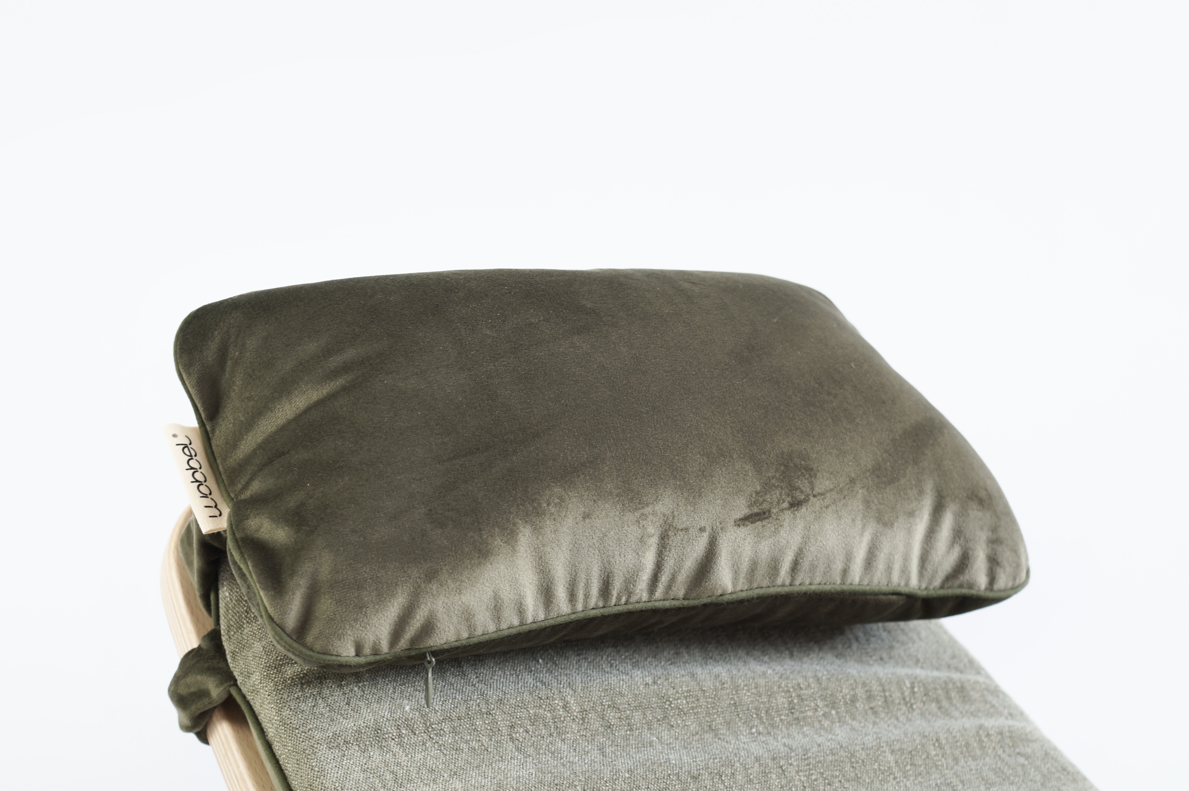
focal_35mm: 52
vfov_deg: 25.7
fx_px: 1733
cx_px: 594
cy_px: 396
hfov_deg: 37.9
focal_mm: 35
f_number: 4.5
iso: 100
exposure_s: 1/6
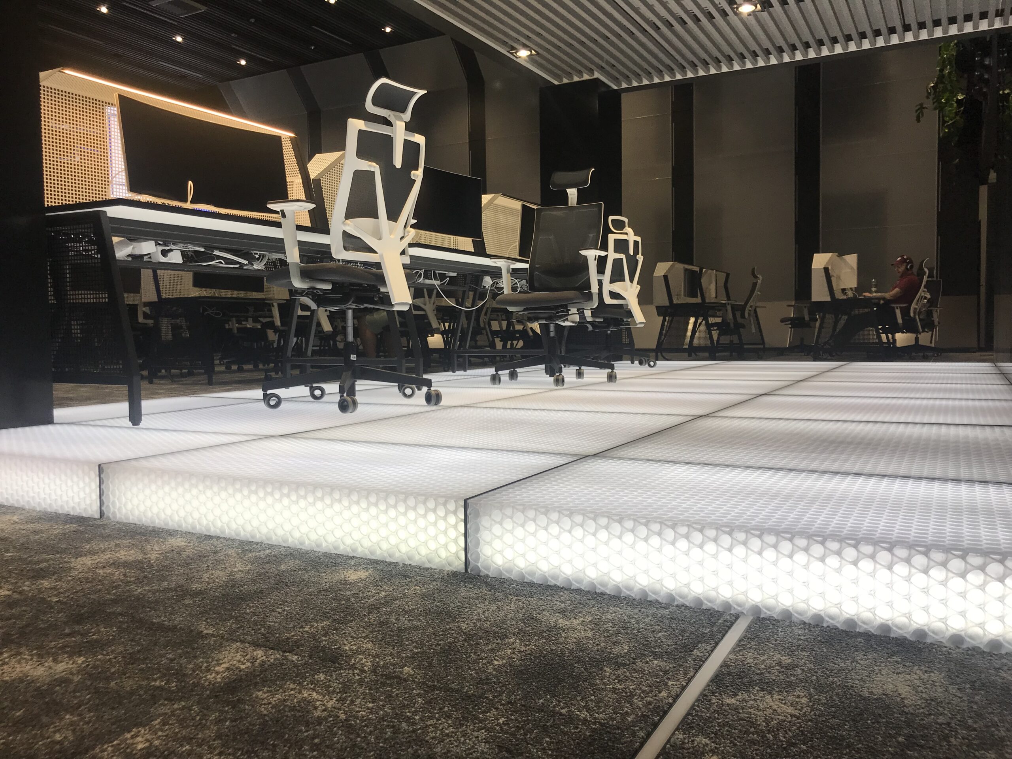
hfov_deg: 63.4
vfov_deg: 49.7
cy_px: 380
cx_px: 506
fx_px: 819
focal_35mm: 28
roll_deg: +0.6
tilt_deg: -2.3
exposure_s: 1/77
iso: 20
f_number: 1.8
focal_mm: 3.99
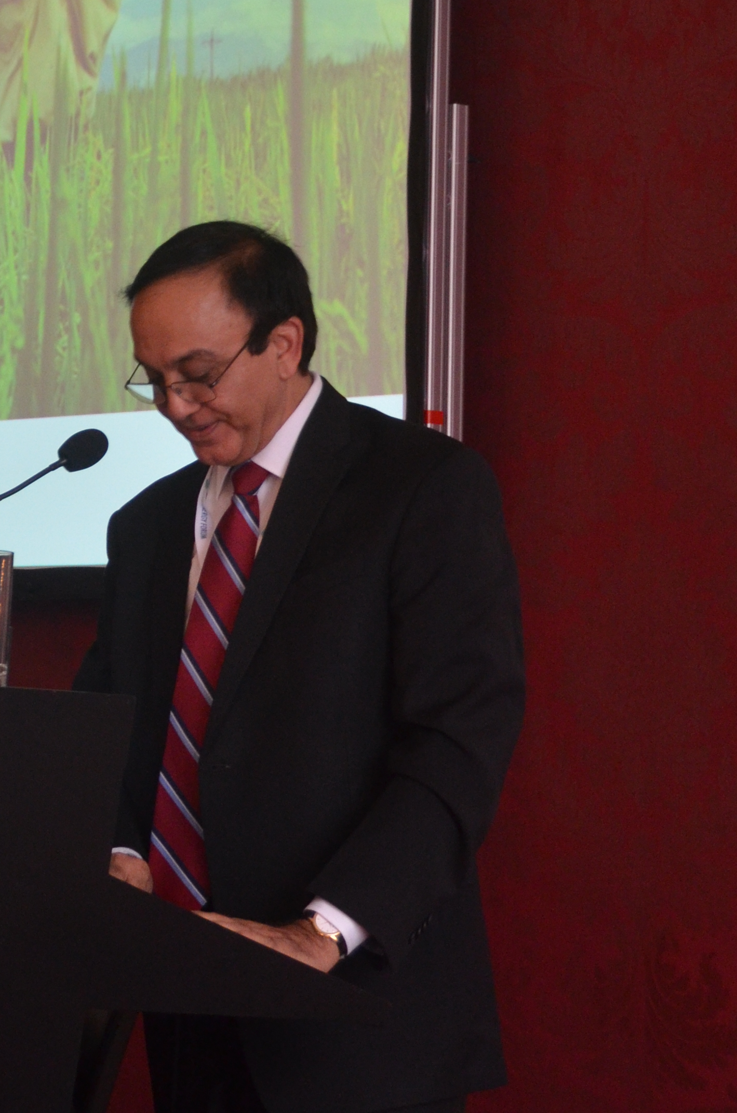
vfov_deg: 14.8
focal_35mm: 138
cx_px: -89
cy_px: 264
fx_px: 4257
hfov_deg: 9.8
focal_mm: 40
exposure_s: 1/50
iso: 1000
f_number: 5.6
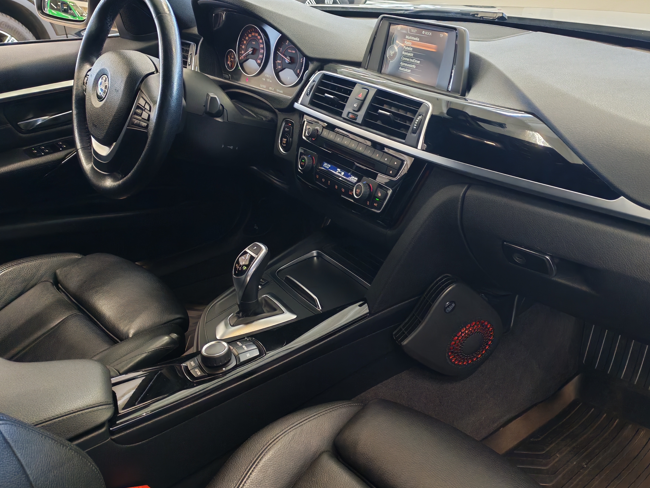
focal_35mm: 36
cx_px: 367
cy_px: 245
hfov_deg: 51.2
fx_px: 676
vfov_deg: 39.7
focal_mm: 6.12
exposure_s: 1/100
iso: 800
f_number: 1.9
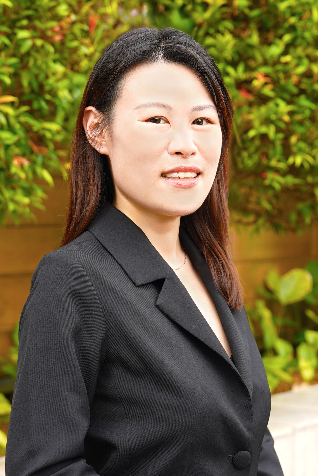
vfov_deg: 42.7
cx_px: 159
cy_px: 238
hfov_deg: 29.2
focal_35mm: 46
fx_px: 609
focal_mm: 46
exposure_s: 1/160
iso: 200
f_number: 3.2
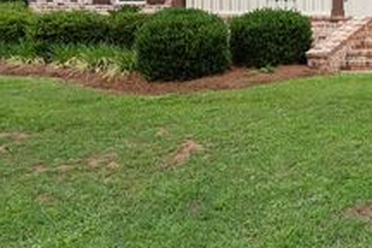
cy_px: 46
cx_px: 415
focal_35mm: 37
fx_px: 382
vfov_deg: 34.7
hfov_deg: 40.9
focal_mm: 16
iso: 500
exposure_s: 1/640
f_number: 8
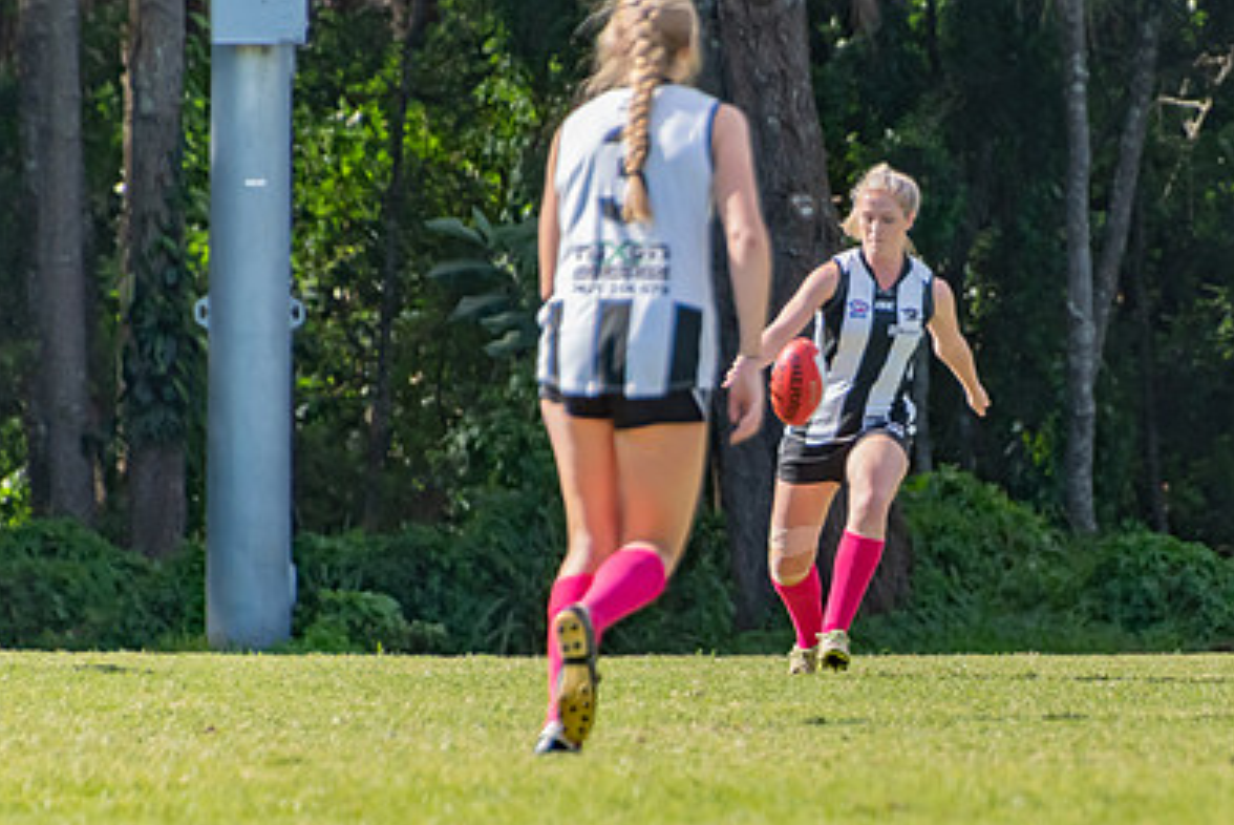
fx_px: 36120
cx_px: 893
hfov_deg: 2.0
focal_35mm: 1053
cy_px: 435
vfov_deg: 1.3
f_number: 6.3
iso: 800
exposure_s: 1/1250
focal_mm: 400
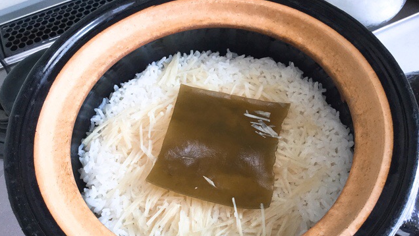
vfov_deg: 34.6
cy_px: 142
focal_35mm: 34
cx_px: 209
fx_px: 378
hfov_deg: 58.0
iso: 40
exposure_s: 1/30
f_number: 2.4
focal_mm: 3.3
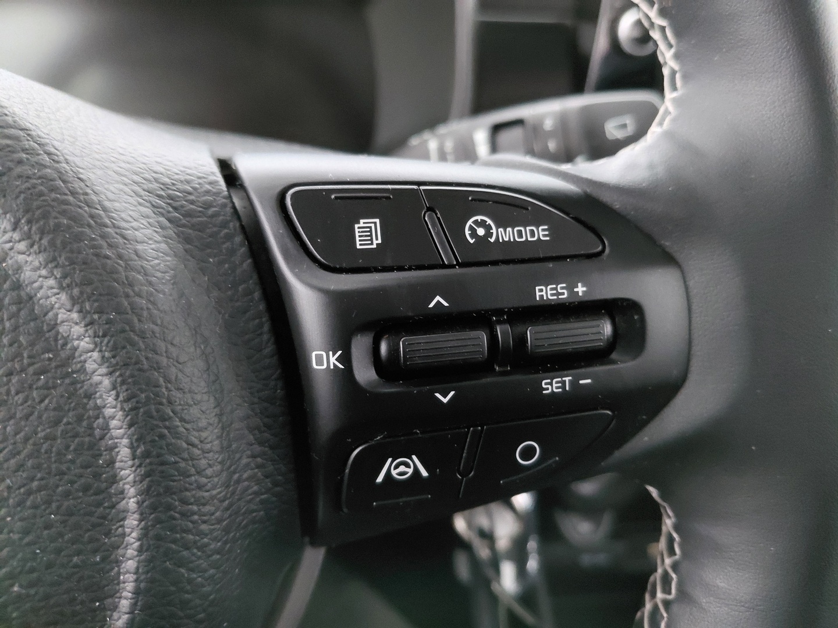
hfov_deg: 69.4
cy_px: 314
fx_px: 605
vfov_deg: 54.9
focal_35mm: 25
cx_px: 419
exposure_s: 1/24
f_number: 1.8
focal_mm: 4.69
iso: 1600
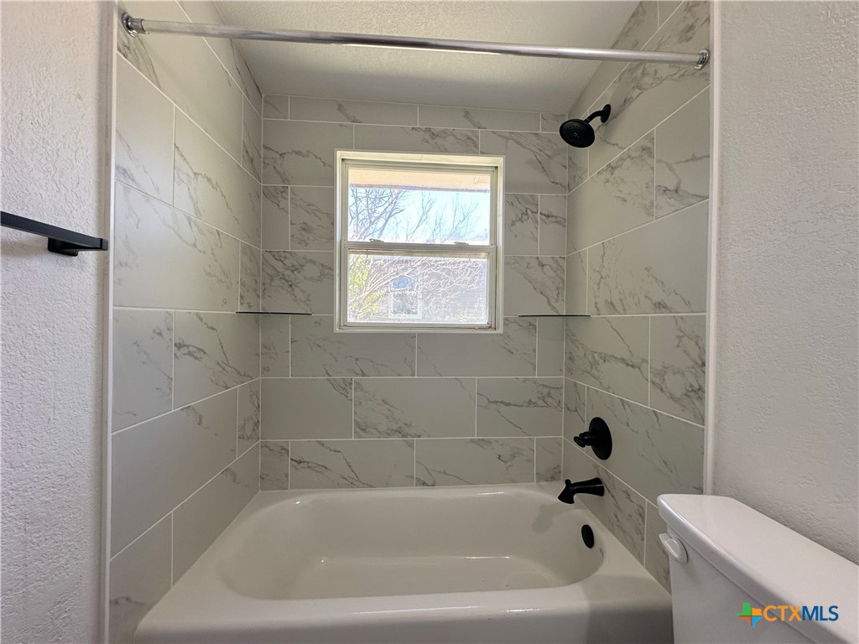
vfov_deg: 85.7
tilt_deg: -0.1
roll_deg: +0.6
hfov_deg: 102.1
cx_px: 430
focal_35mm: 14
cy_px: 322
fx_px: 347
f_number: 2.2
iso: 80
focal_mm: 2.22
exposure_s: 1/120
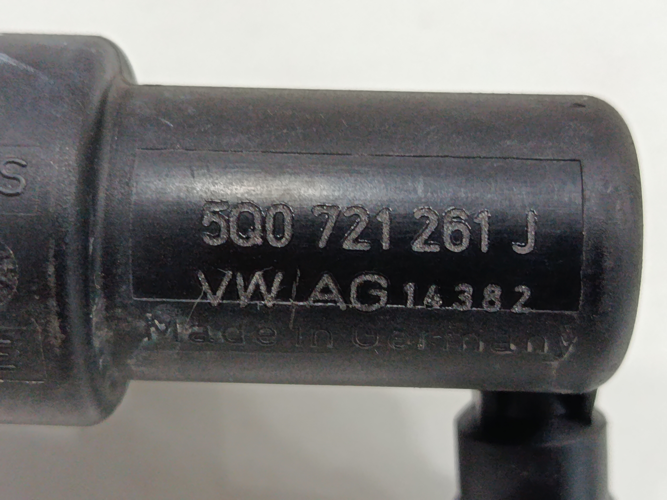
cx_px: 334
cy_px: 250
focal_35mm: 62
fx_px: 1195
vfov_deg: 23.7
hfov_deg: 31.2
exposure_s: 1/50
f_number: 1.7
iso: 792
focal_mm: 5.24
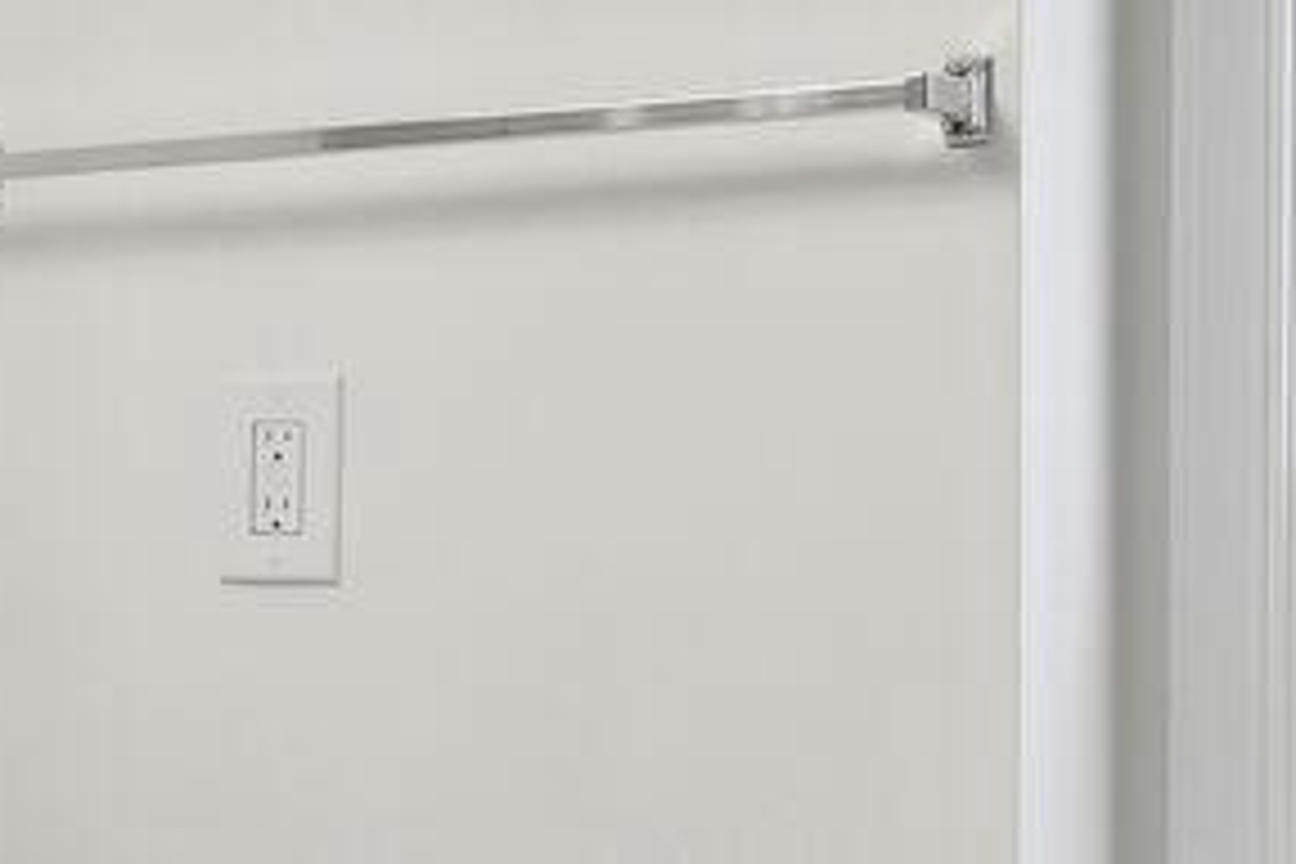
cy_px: 612
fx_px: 3672
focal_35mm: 102
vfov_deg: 13.4
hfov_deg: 18.2
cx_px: -536
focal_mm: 17
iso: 200
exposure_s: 1/25
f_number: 8
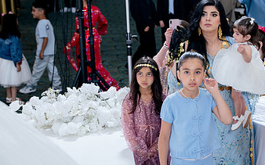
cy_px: 66
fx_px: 758
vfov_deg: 12.4
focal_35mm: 105
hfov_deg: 19.7
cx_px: 198
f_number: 2.8
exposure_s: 1/160
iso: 800
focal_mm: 60
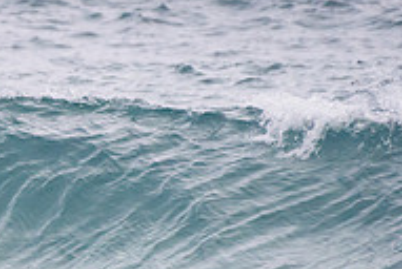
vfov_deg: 0.7
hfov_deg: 1.1
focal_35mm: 1858
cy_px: 184
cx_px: -298
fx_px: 20780
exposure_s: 1/2000
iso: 900
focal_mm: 500
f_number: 5.6
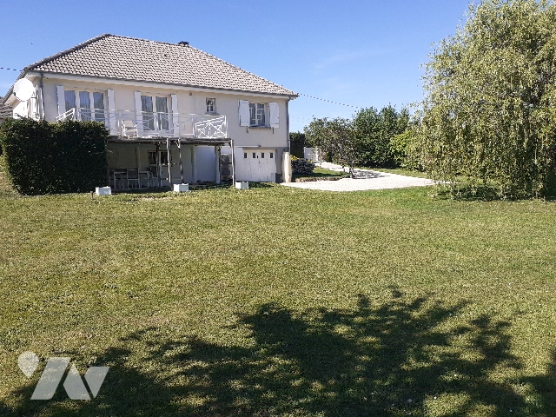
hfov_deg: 65.3
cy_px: 208
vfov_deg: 51.4
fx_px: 434
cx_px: 278
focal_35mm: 27
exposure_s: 1/1241
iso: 40
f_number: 1.9
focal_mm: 3.6
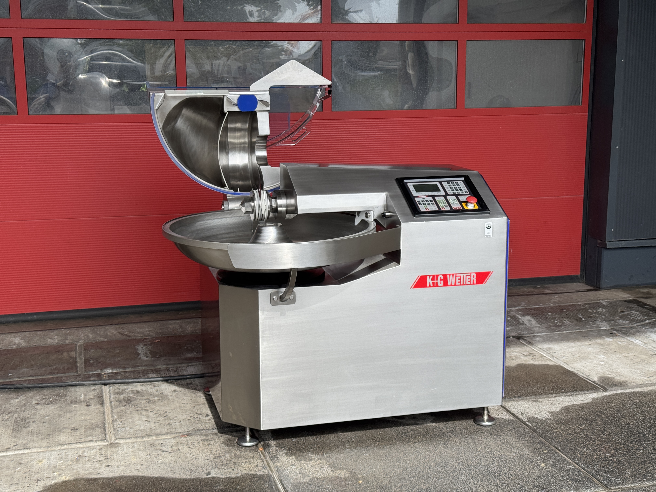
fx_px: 910
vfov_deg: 30.3
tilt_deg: -10.3
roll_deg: +1.1
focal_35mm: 48
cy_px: 246
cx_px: 328
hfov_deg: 39.7
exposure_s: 1/1366
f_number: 1.78
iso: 64
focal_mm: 6.76
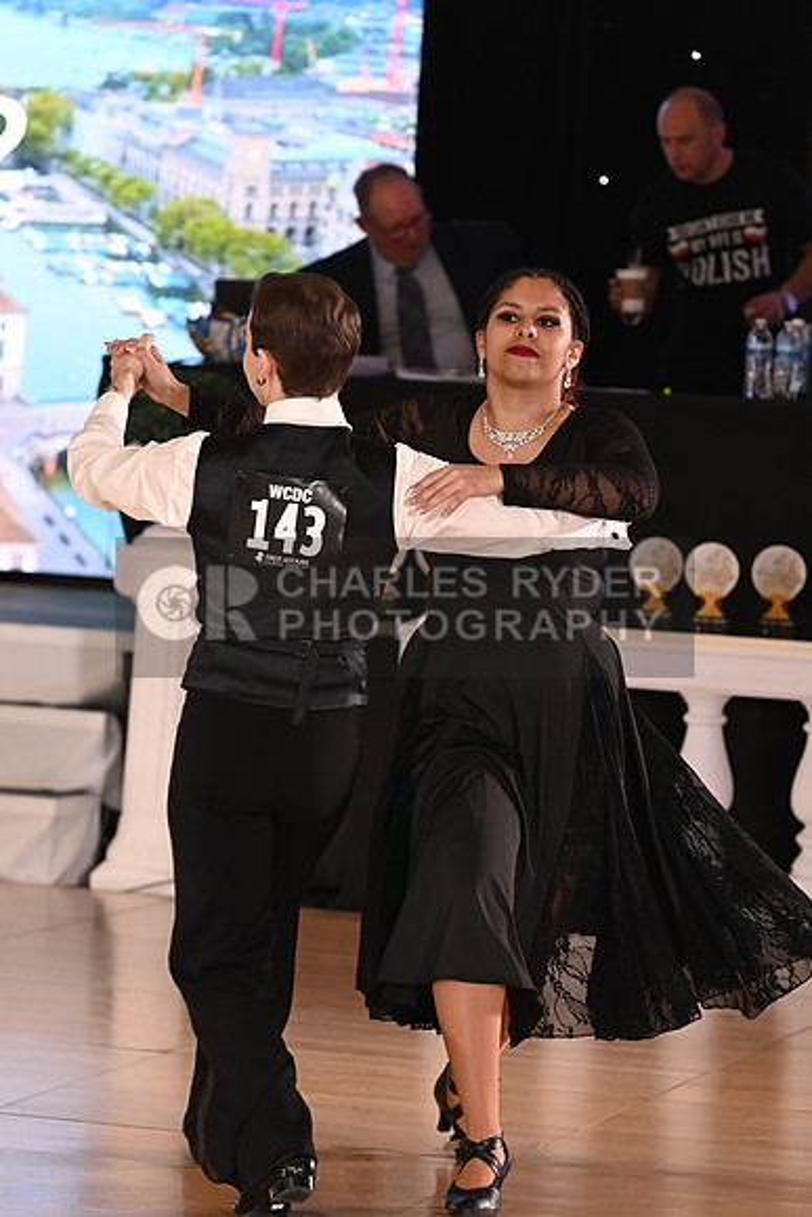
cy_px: 608
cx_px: 406
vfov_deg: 11.4
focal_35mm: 180
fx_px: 6086
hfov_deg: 7.6
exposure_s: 1/200
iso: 2000
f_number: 5
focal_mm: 180
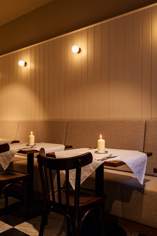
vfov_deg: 57.2
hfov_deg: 40.0
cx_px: 78
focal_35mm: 33
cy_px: 123
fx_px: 216
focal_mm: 17.5
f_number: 7.1
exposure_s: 1/8
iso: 320
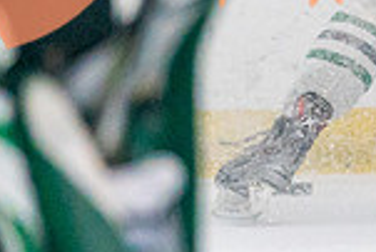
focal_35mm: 1187
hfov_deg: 1.7
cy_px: 22
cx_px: 778
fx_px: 12409
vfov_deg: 1.2
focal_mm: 200
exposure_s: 1/1600
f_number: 2.8
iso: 4000
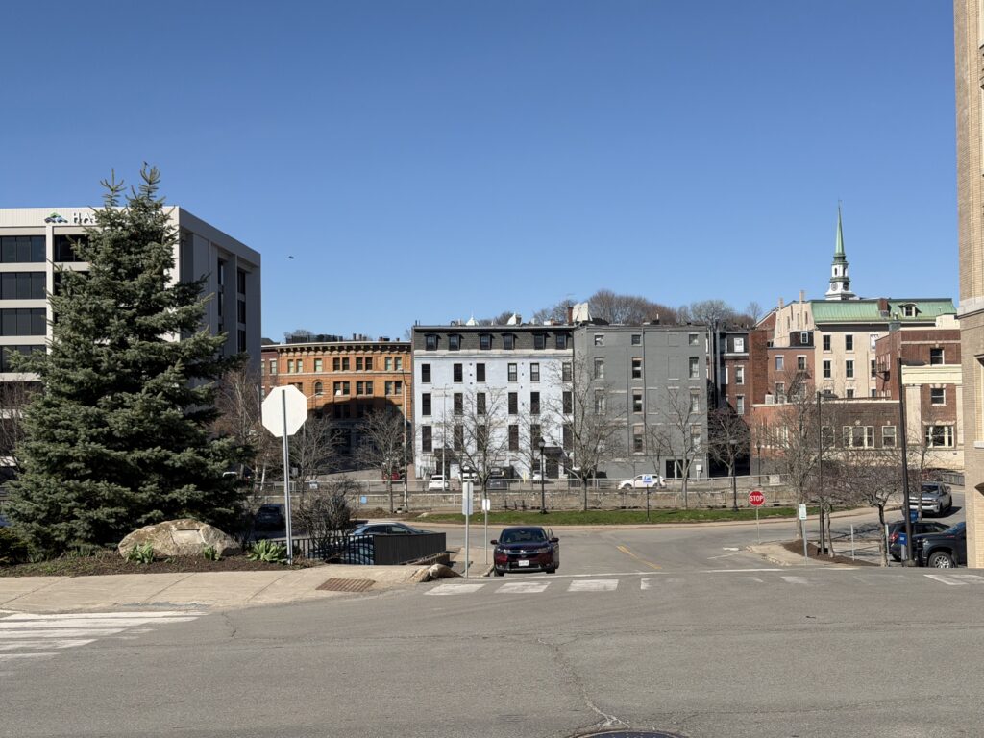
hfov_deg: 39.7
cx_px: 492
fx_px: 1364
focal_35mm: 48
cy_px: 369
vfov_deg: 30.3
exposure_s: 1/6536
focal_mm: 6.76
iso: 64
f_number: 1.78
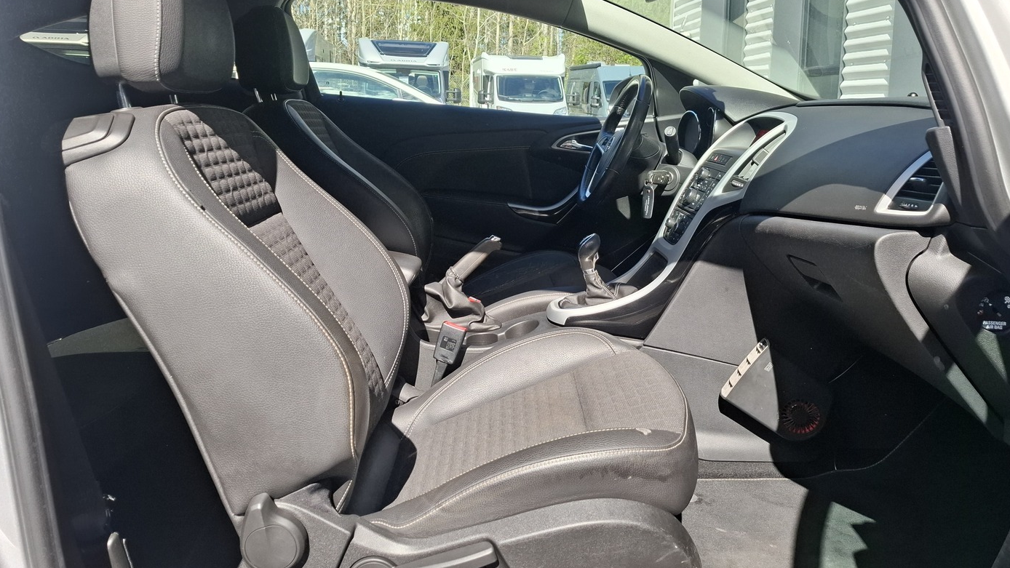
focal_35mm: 26
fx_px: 696
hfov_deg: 71.9
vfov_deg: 44.1
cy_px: 219
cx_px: 517
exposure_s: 1/643
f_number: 1.8
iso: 50
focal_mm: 5.54
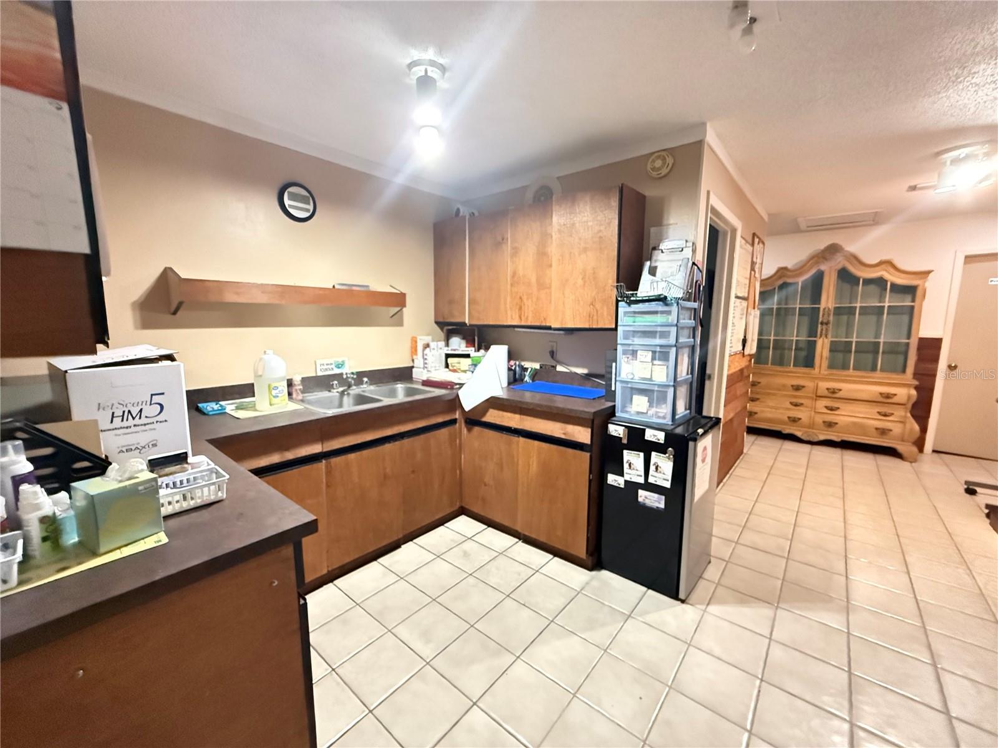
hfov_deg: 102.1
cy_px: 374
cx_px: 499
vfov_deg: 85.7
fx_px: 404
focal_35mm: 14
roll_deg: -1.0
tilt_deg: -7.2
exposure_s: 1/40
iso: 1250
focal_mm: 2.22
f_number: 2.2
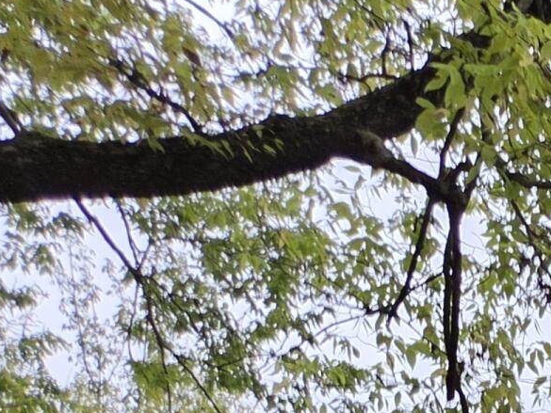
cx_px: 1344
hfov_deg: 12.7
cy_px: 1001
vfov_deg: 10.7
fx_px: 1879
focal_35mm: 118
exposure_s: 1/180
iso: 40
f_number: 1.8
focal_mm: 5.4
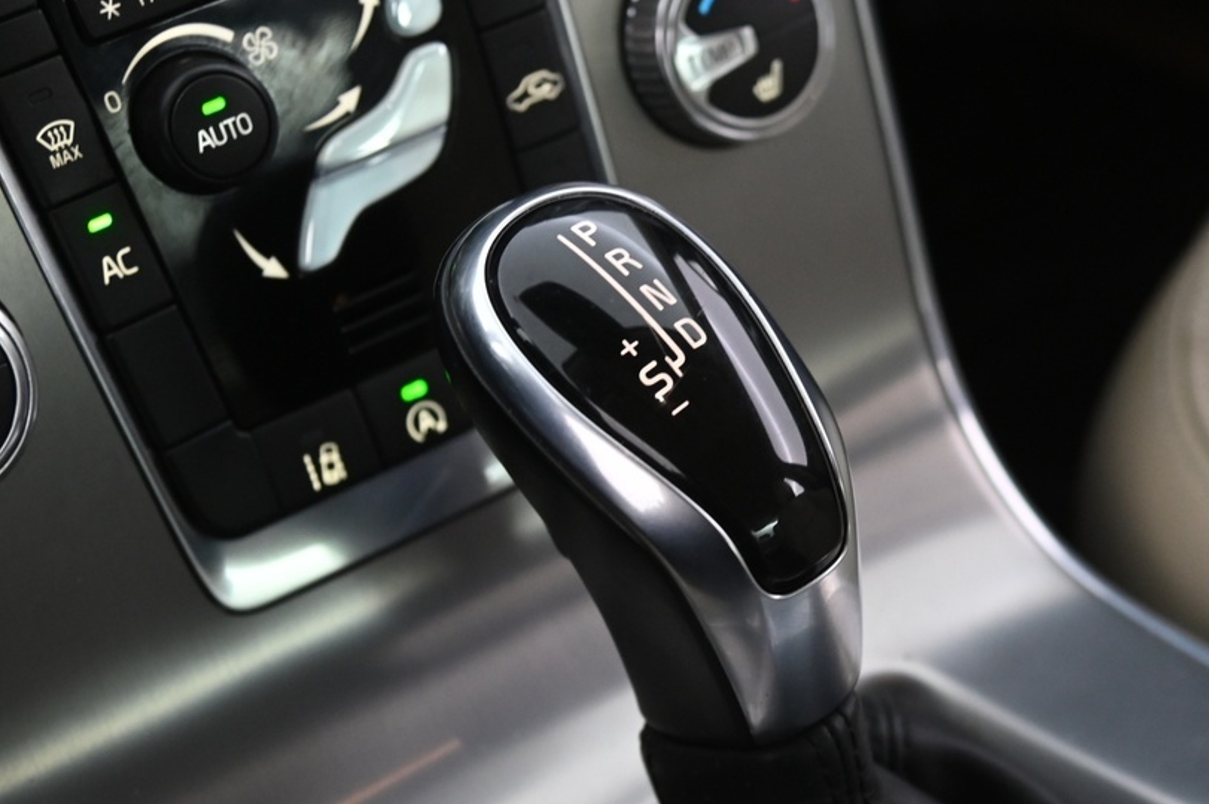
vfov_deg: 17.0
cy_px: 569
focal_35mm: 80
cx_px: 767
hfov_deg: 25.3
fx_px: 2684
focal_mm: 40
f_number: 4
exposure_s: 1/15
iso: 2000
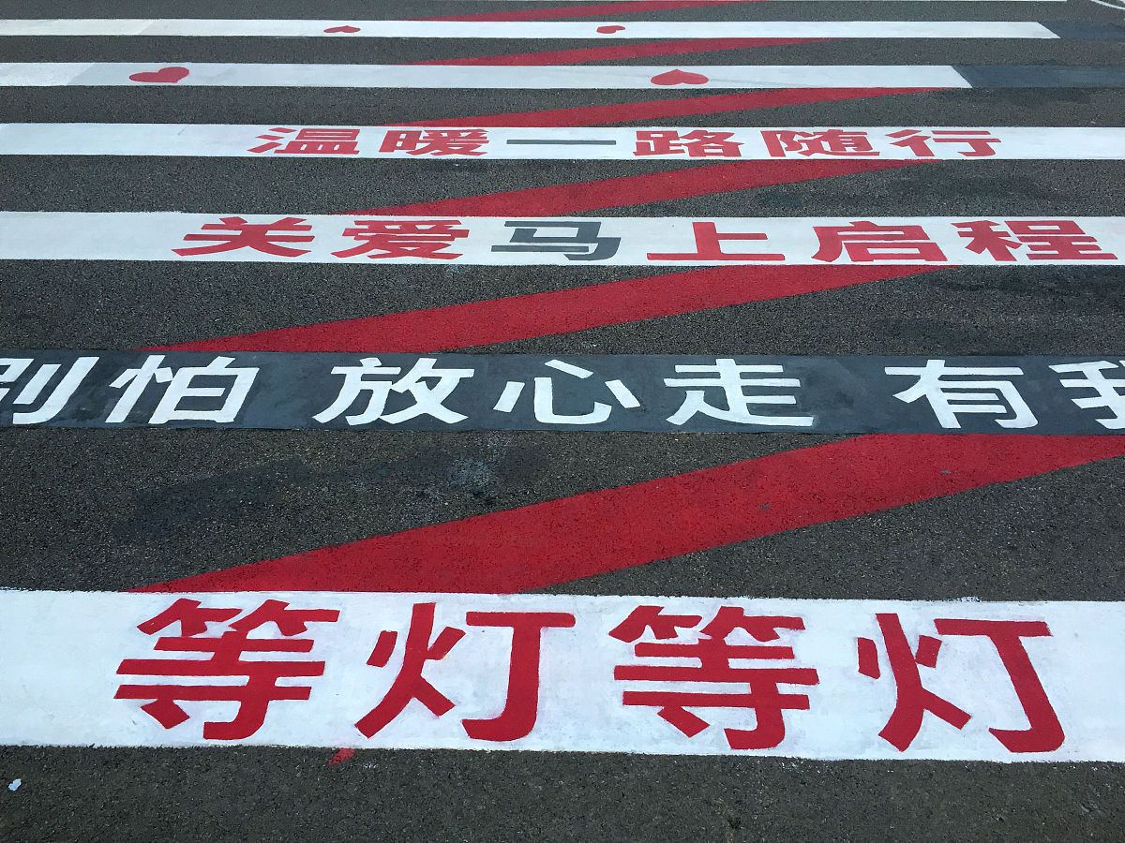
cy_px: 422
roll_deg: -0.7
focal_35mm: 29
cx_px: 562
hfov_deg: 61.7
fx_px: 942
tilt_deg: -35.2
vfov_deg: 48.2
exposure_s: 1/33
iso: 32
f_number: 2.2
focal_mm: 4.15
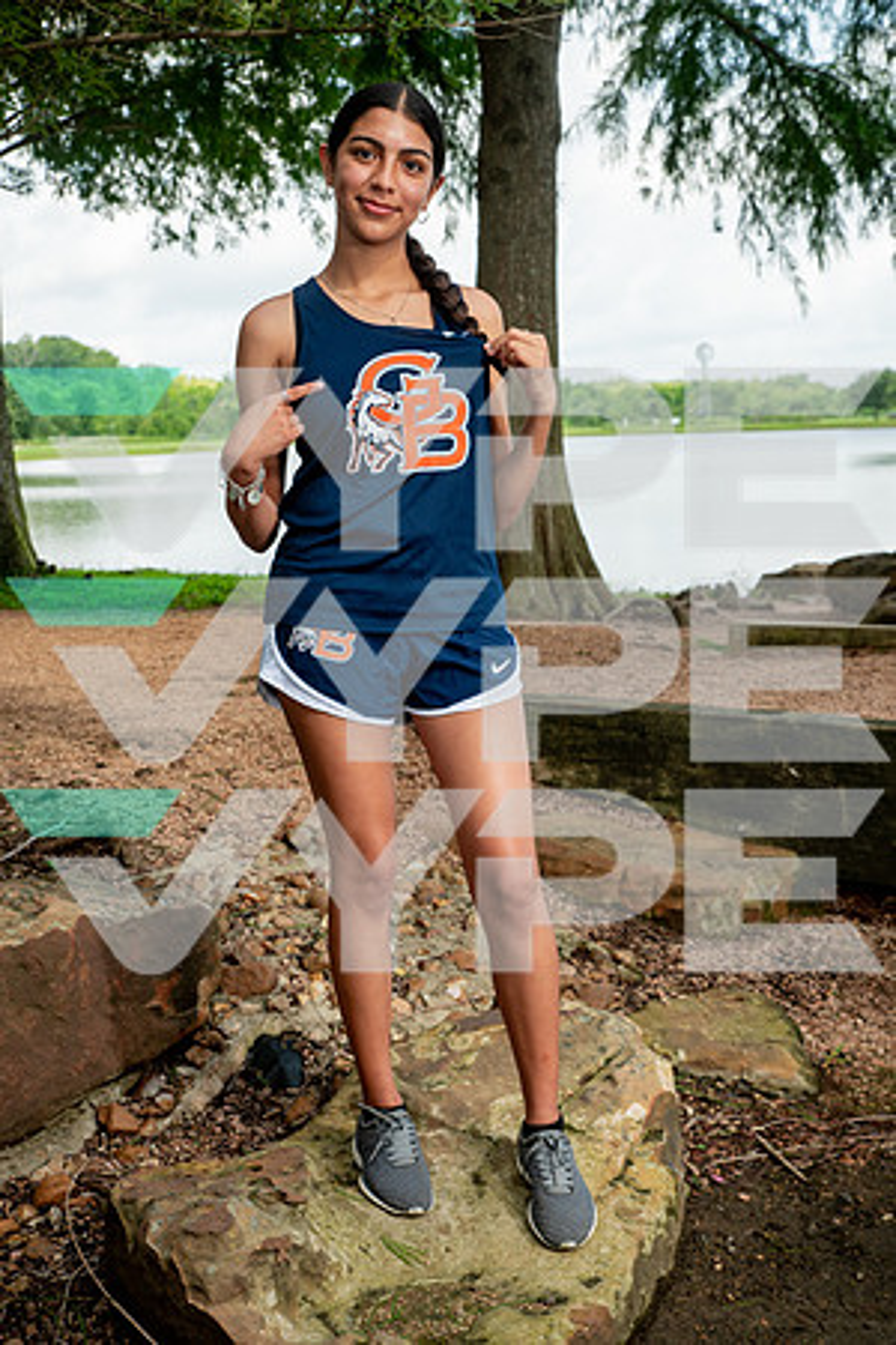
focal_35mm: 52
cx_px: 448
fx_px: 1941
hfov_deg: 26.0
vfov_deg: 38.2
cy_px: 672
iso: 200
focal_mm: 52
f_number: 7.1
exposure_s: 1/200
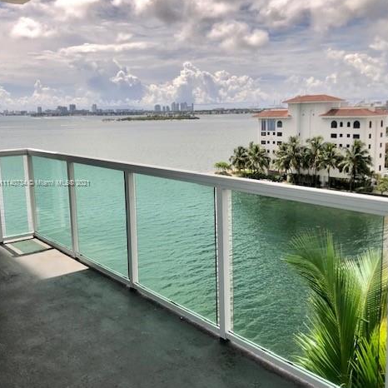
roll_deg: -1.7
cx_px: 194
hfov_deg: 48.5
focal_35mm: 34
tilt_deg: -6.2
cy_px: 183
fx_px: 431
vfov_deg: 48.4
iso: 32
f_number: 1.8
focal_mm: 3.99
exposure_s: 1/3745
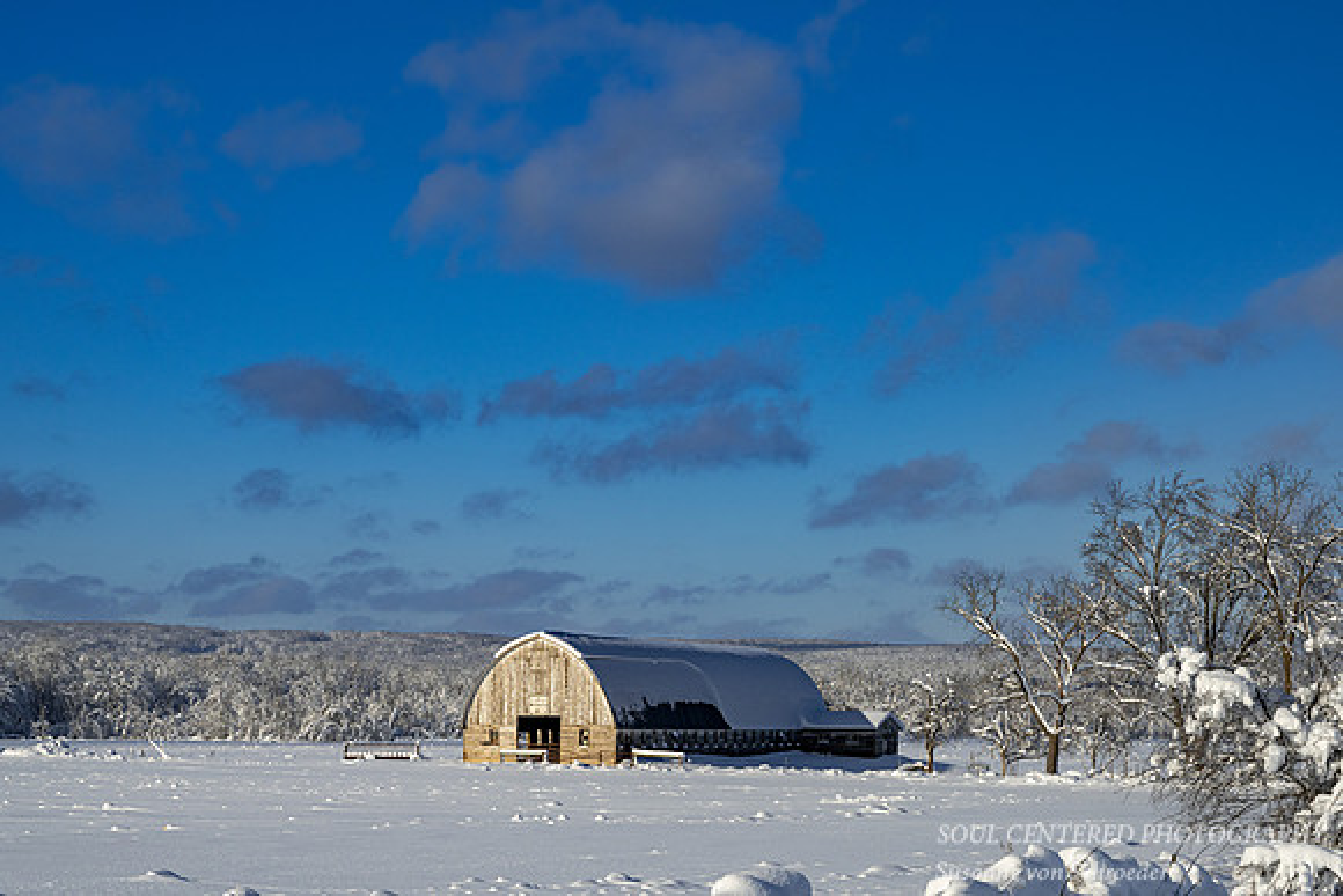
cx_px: 667
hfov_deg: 25.1
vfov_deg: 16.9
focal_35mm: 81
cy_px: 427
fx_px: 3017
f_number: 8
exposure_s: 1/500
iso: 200
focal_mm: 70
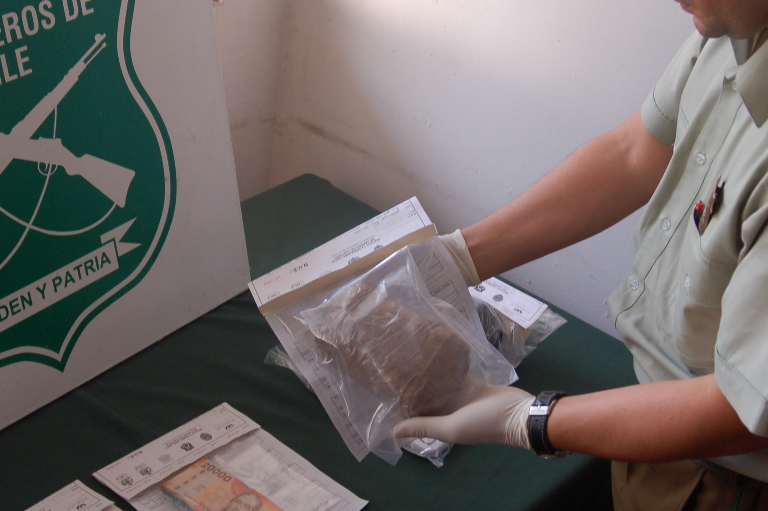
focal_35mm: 62
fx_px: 1321
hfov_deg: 32.4
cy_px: 224
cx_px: 377
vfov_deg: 21.9
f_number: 4.5
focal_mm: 28
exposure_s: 1/80
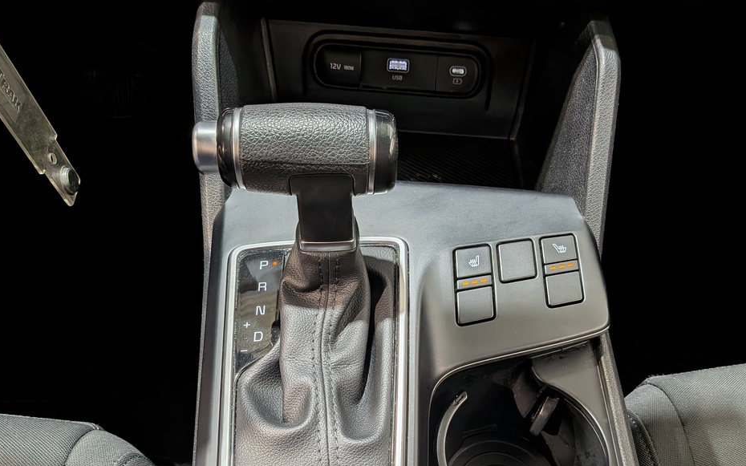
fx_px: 569
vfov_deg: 44.2
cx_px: 388
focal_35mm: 28
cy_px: 289
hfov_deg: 66.4
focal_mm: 4.53
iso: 51
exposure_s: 1/120
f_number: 1.7
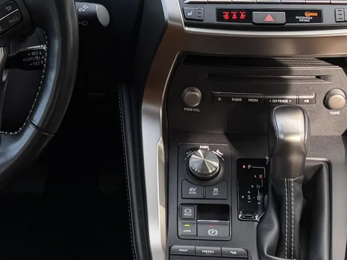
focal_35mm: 99
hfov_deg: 19.6
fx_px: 993
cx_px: 60
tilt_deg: -25.6
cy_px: 30
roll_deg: +2.8
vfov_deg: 14.8
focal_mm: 6.76
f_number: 1.78
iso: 80
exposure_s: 1/233
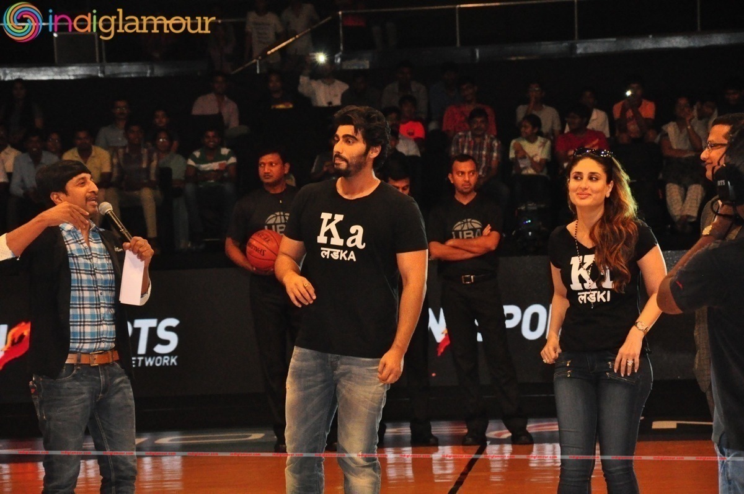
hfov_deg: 13.1
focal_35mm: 158
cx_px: 372
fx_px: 3251
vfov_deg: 8.7
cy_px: 247
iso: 3200
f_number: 5.6
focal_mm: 105
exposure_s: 1/125
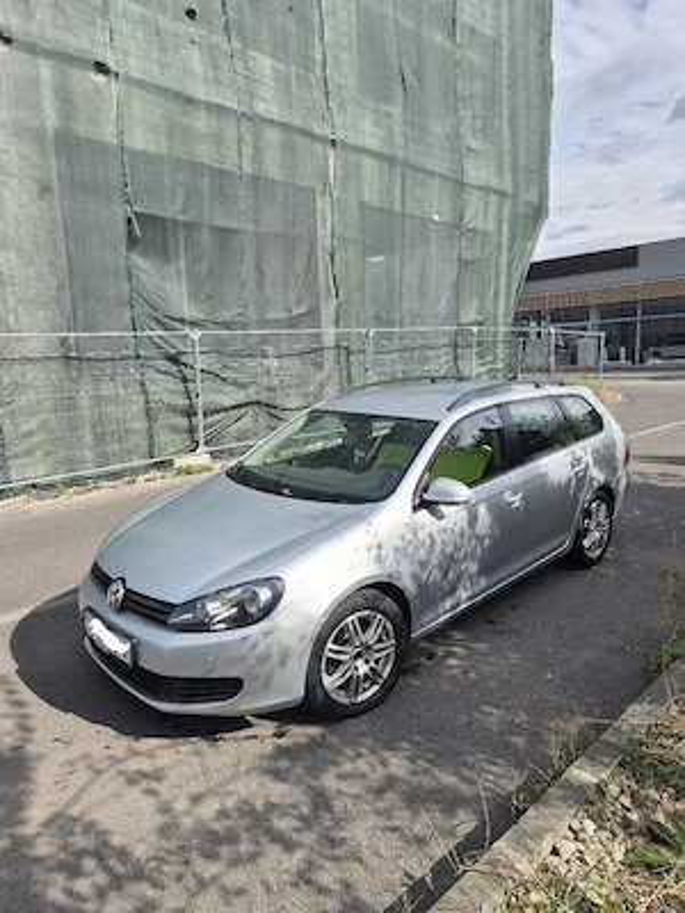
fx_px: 607
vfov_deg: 73.9
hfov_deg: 58.9
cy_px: 456
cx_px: 342
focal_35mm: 23
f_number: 1.8
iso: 25
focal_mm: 5.4
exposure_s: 1/2000
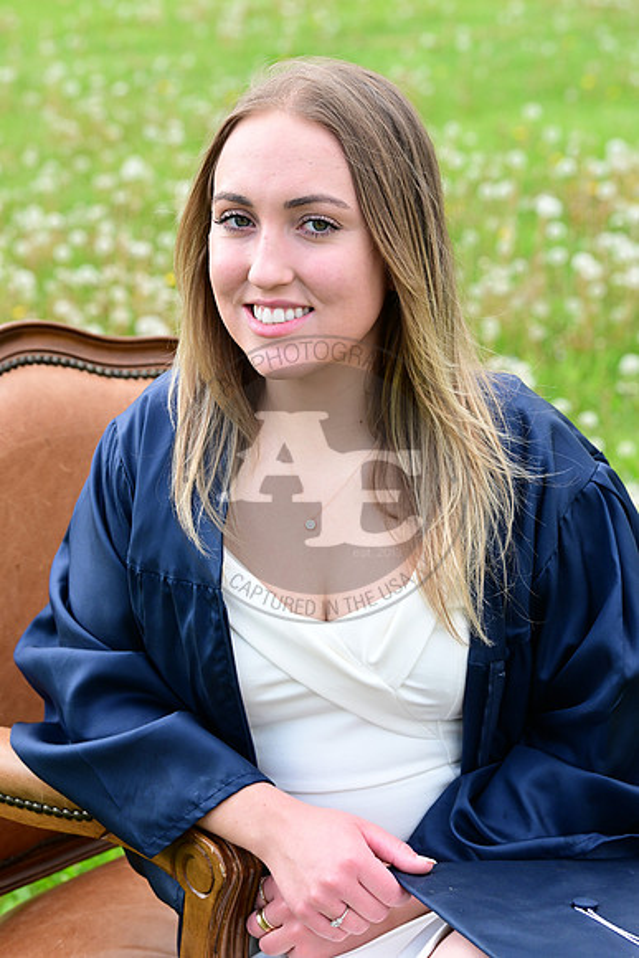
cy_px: 479
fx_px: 2528
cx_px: 320
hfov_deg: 14.4
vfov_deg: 21.5
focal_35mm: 95
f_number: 7.1
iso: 1000
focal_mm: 95
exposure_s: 1/800
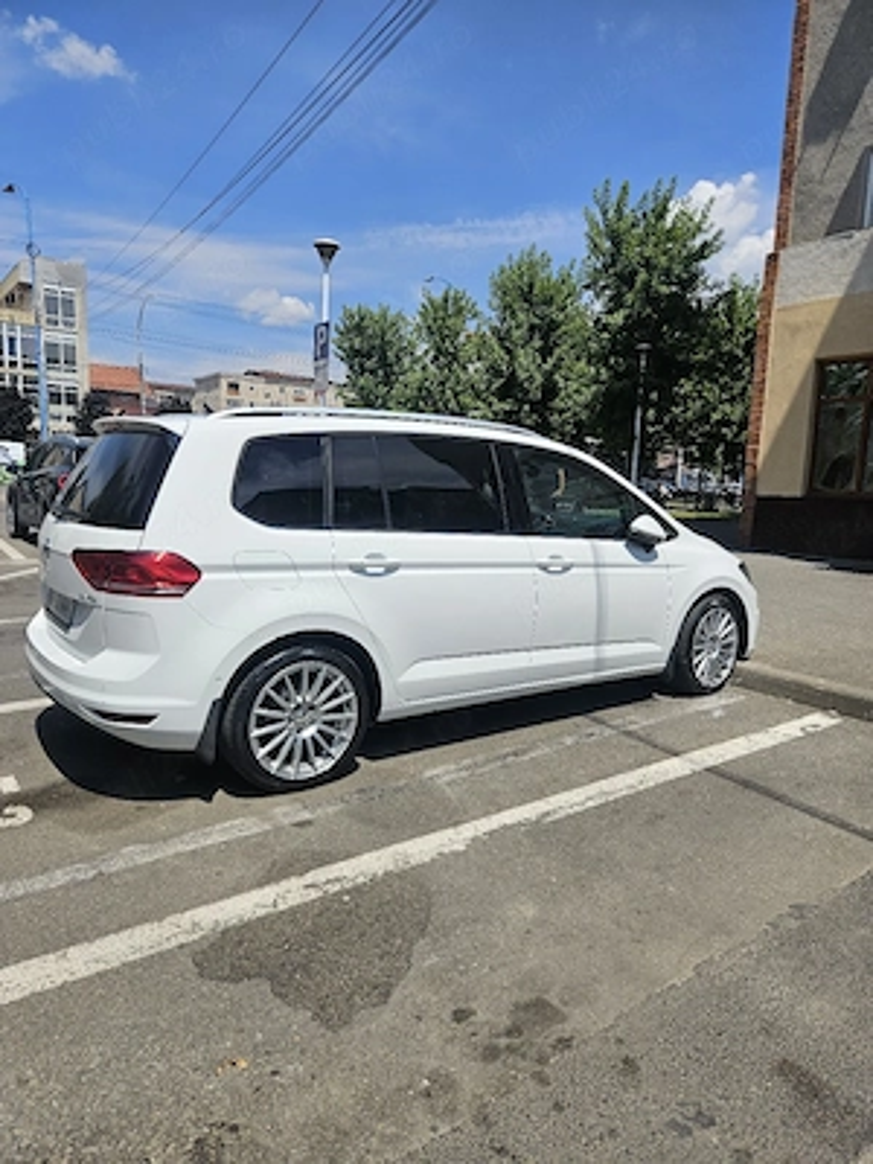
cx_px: 436
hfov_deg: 58.9
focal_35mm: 23
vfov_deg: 73.9
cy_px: 582
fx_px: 773
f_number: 1.8
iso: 25
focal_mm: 5.4
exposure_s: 1/5000
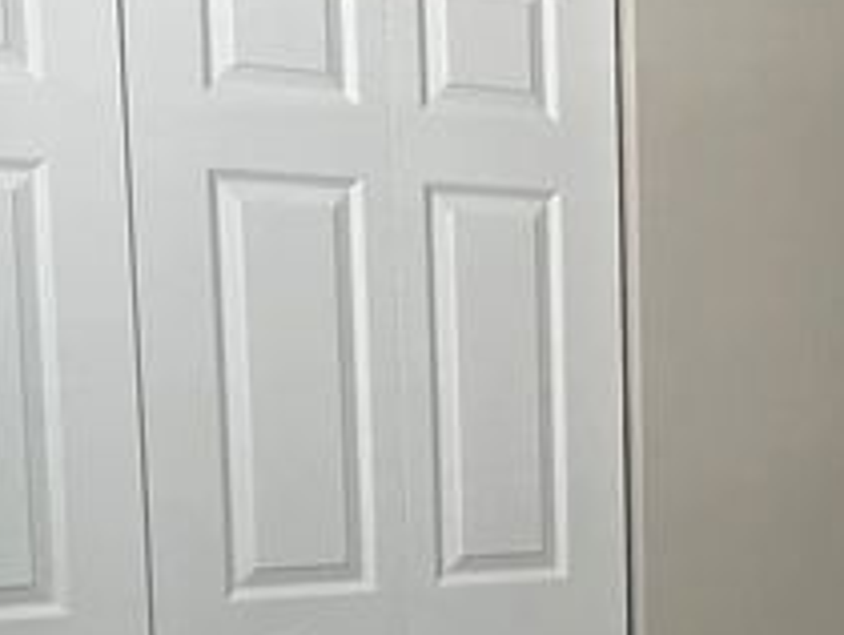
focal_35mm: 73
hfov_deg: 25.8
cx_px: 768
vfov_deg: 19.8
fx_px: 1782
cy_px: 587
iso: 160
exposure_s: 1/120
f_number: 1.78
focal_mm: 6.86
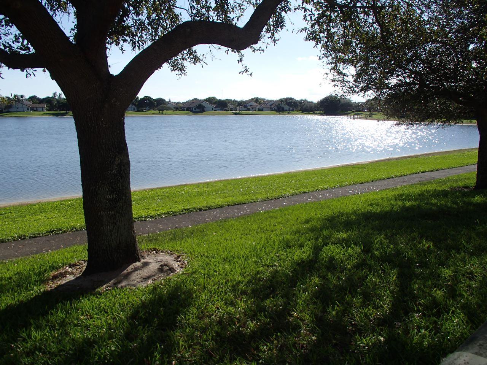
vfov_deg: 49.7
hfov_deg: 63.4
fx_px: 394
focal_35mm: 28
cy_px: 182
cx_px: 244
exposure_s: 1/160
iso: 100
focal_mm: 5
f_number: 11
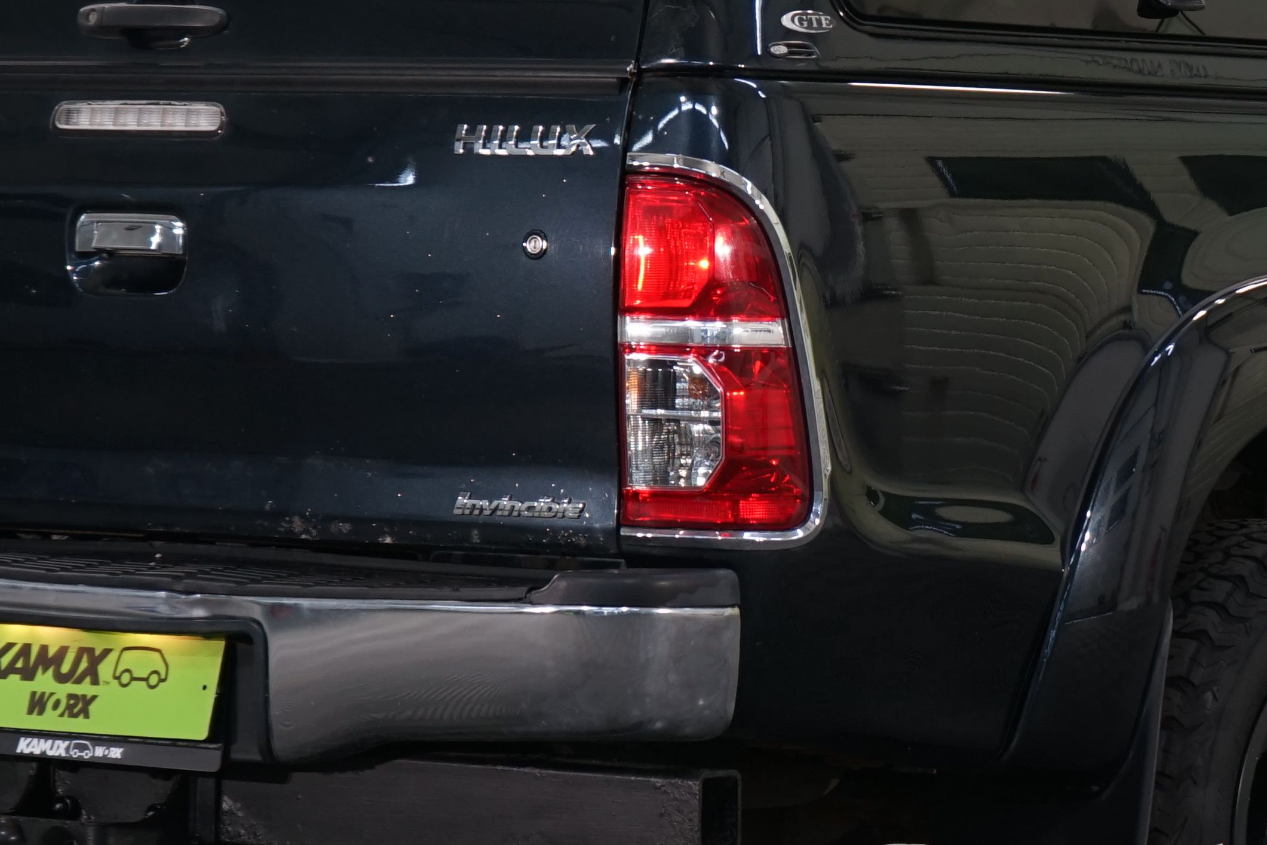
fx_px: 6968
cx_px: 1079
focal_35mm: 198
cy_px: 346
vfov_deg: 6.9
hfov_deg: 10.3
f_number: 5.6
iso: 500
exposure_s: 1/30
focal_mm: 70
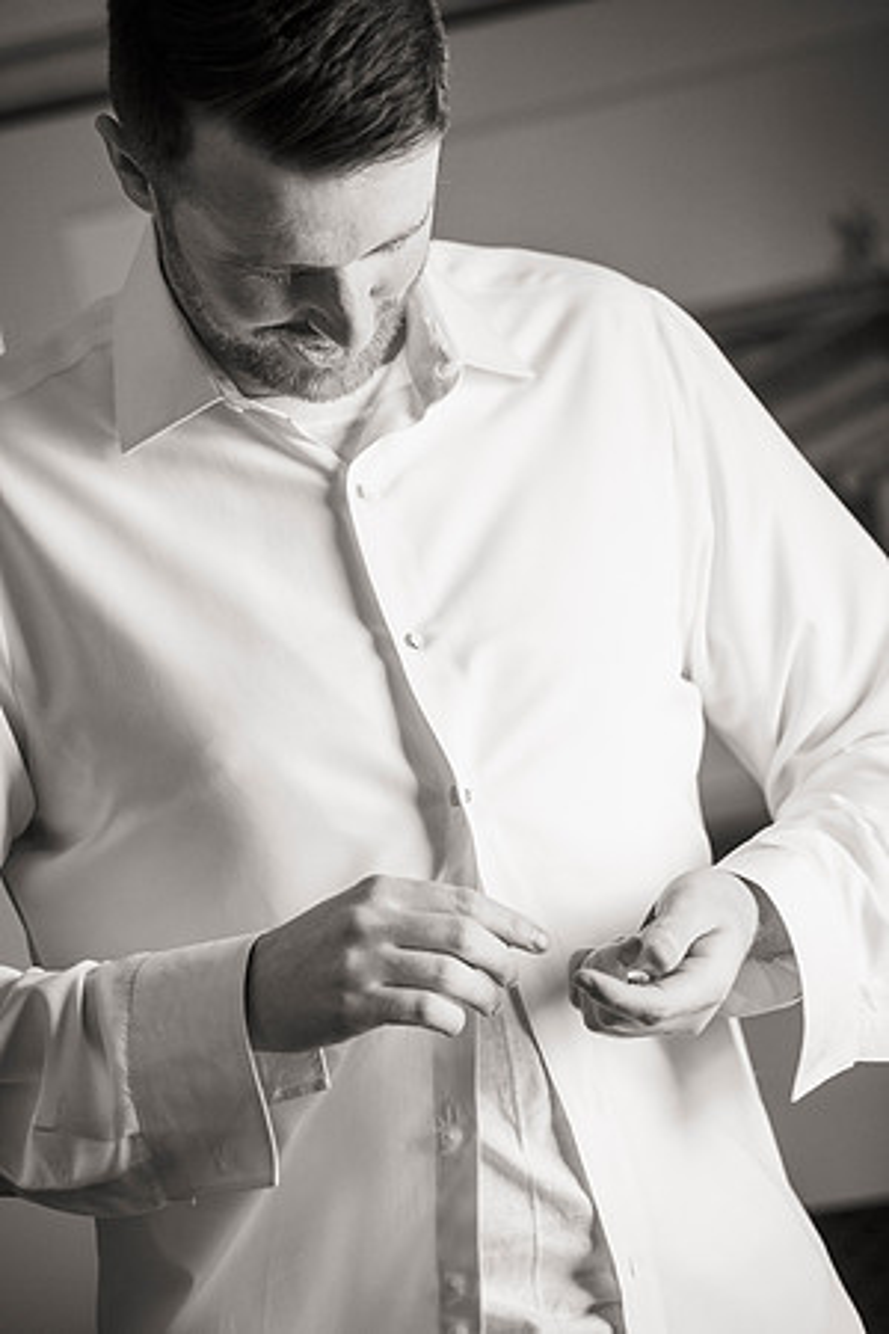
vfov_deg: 13.2
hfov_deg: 8.9
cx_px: 444
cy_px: 667
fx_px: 5741
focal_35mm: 155
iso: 3200
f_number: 3.5
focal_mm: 155
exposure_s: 1/500
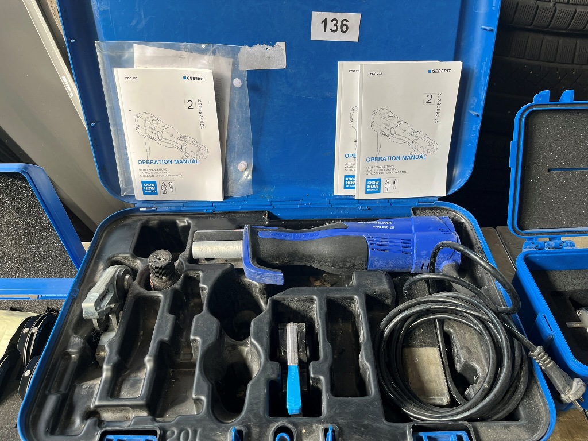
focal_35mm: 26
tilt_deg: -44.8
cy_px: 220
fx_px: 442
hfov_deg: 67.3
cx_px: 294
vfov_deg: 53.1
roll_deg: +2.1
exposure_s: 1/121
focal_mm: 5.1
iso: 40
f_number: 1.6
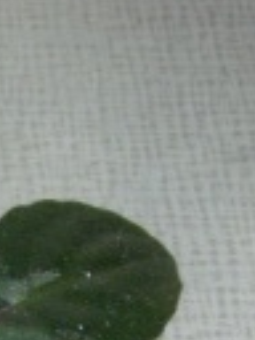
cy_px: 571
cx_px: -104
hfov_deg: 10.8
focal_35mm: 133
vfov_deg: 13.6
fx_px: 1306
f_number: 6.6
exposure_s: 1/50
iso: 400
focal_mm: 6.3
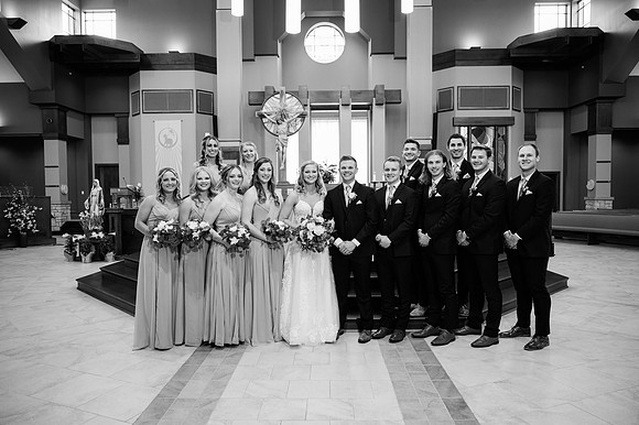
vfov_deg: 49.5
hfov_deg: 69.4
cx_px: 320
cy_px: 212
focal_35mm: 26
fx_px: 461
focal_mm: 26
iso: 1000
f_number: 3.2
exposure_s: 1/200
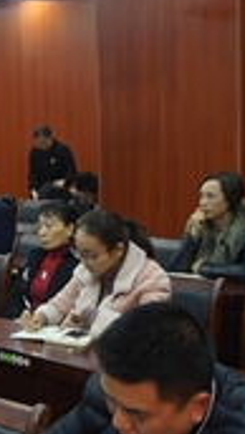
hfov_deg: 14.8
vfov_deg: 28.9
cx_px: -172
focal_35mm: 73
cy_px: 228
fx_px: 841
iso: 100
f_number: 3.5
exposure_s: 1/6
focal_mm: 16
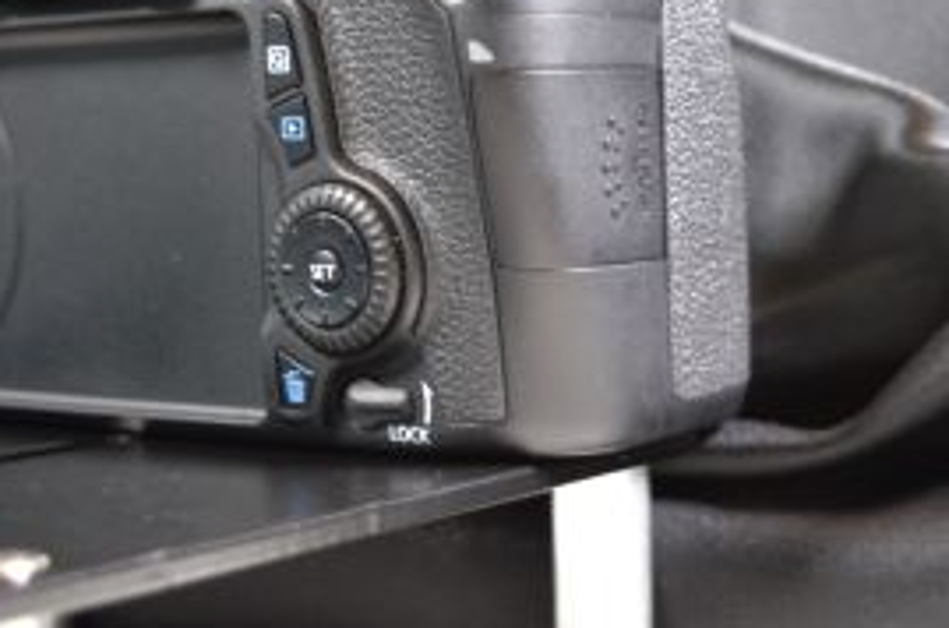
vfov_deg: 15.6
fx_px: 2288
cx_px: 483
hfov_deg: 23.4
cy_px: 258
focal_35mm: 87
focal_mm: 26
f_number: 4
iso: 400
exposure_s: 1/25
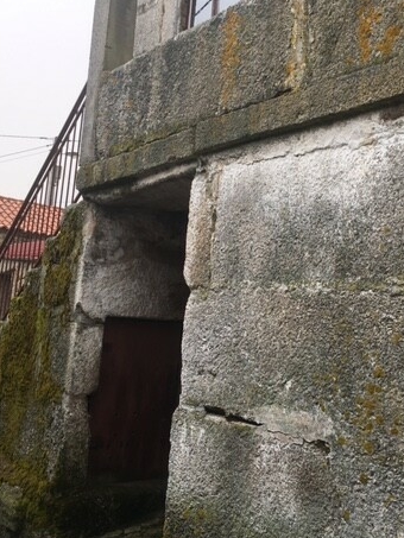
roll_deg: -3.5
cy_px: 278
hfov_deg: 34.7
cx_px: 284
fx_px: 638
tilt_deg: +3.6
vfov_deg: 45.8
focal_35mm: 41
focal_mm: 4.15
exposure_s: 1/777
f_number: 2.2
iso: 25
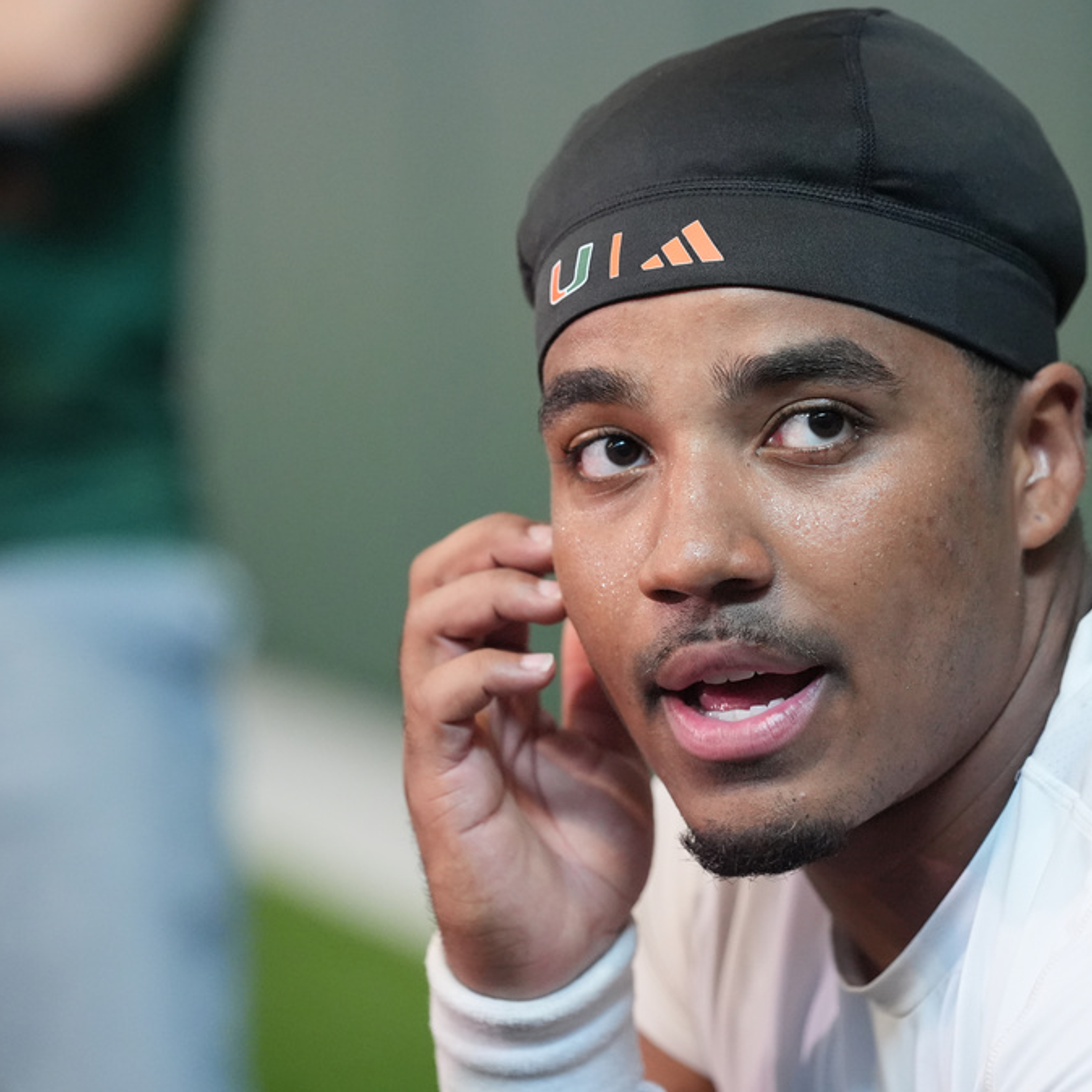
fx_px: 7281
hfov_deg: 8.6
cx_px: 815
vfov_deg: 8.6
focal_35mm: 204
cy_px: 548
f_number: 3.5
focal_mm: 158
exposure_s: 1/320
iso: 4000
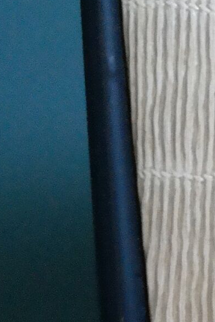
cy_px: 116
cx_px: 636
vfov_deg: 9.1
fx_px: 2031
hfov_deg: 5.7
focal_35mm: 227
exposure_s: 1/40
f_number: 3.5
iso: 1600
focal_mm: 22
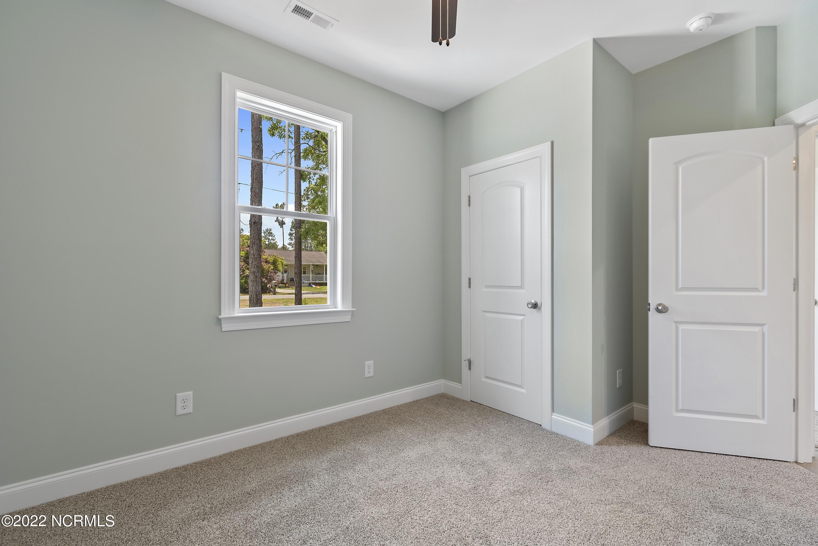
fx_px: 341
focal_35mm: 15
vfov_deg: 77.3
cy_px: 273
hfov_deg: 100.4
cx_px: 409
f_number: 5
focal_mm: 10
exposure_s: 1/6
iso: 100
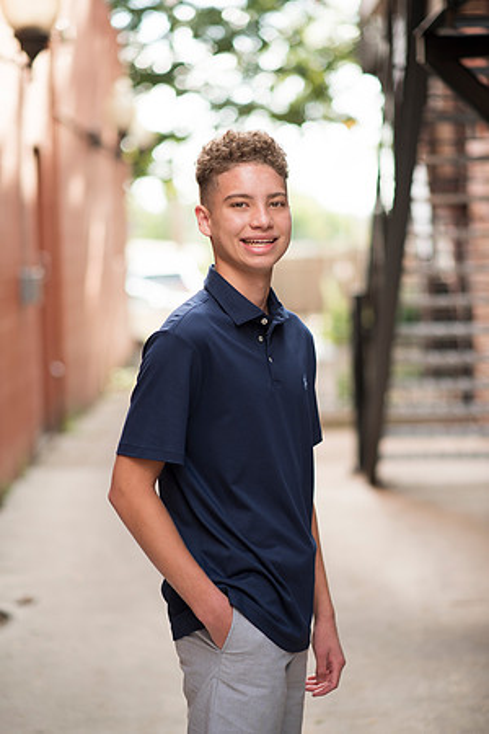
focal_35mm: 85
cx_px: 244
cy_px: 367
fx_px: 1732
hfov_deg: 16.1
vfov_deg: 23.9
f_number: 2
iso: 100
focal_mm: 85
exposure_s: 1/640
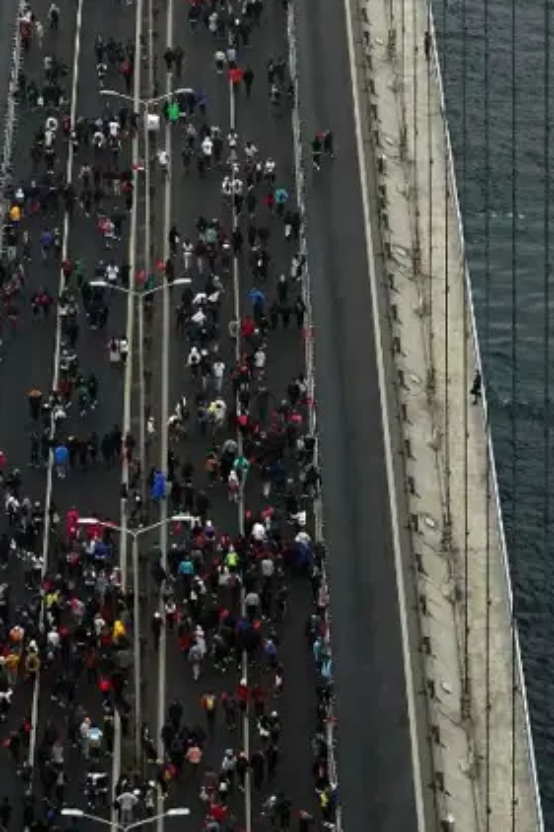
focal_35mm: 219
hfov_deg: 6.3
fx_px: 5059
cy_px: -395
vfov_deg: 9.2
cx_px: 150
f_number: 4.5
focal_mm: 70
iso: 1000
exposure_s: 1/4000
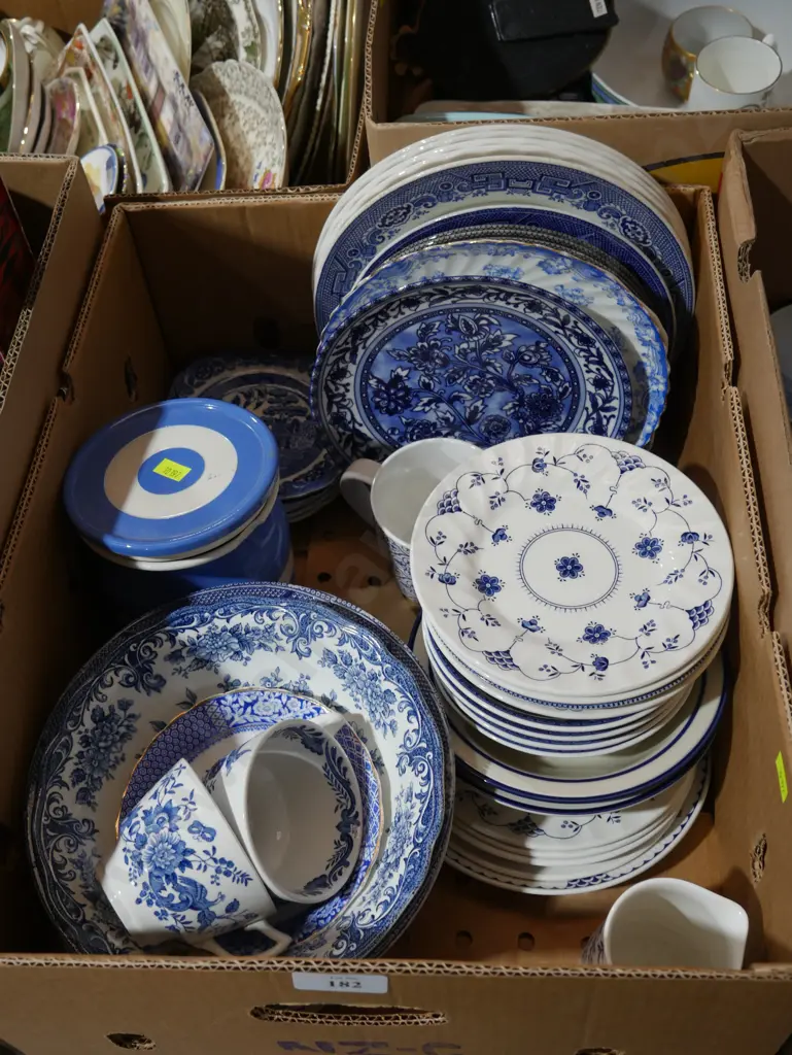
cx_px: 396
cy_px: 528
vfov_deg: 51.3
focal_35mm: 36
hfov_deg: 39.7
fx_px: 1097
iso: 400
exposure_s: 1/60
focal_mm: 18
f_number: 4
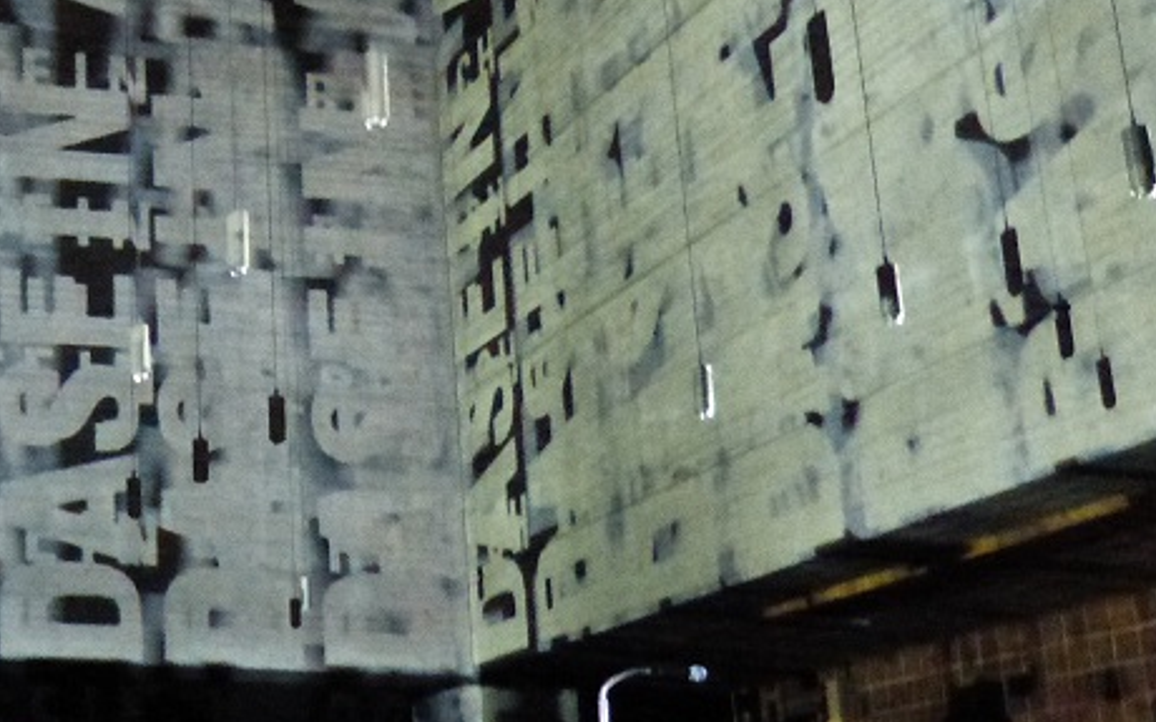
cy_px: 425
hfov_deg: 32.0
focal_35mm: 59
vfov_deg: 21.9
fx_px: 1858
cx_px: 15
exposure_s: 1/8
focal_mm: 4.5
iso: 2500
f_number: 2.8
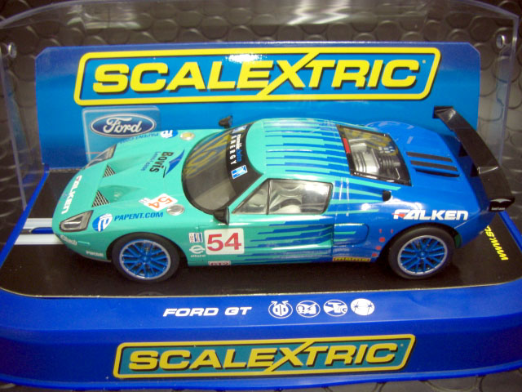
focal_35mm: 38
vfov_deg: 37.7
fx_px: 573
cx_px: 261
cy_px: 196
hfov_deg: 49.0
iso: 200
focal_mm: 6.3
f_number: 3.4
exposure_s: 1/15
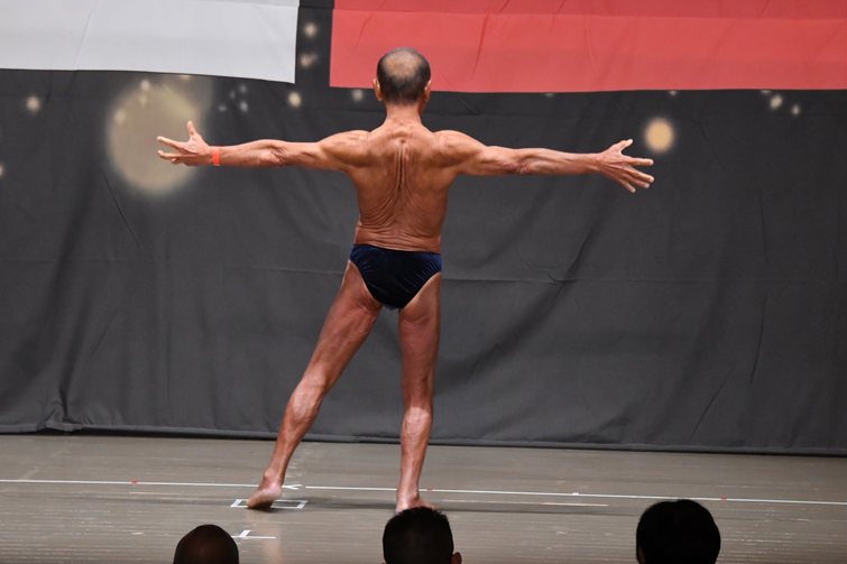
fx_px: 5433
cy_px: 281
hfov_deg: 8.9
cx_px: 417
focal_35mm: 231
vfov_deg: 5.9
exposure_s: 1/400
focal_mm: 150
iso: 6400
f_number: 5.6
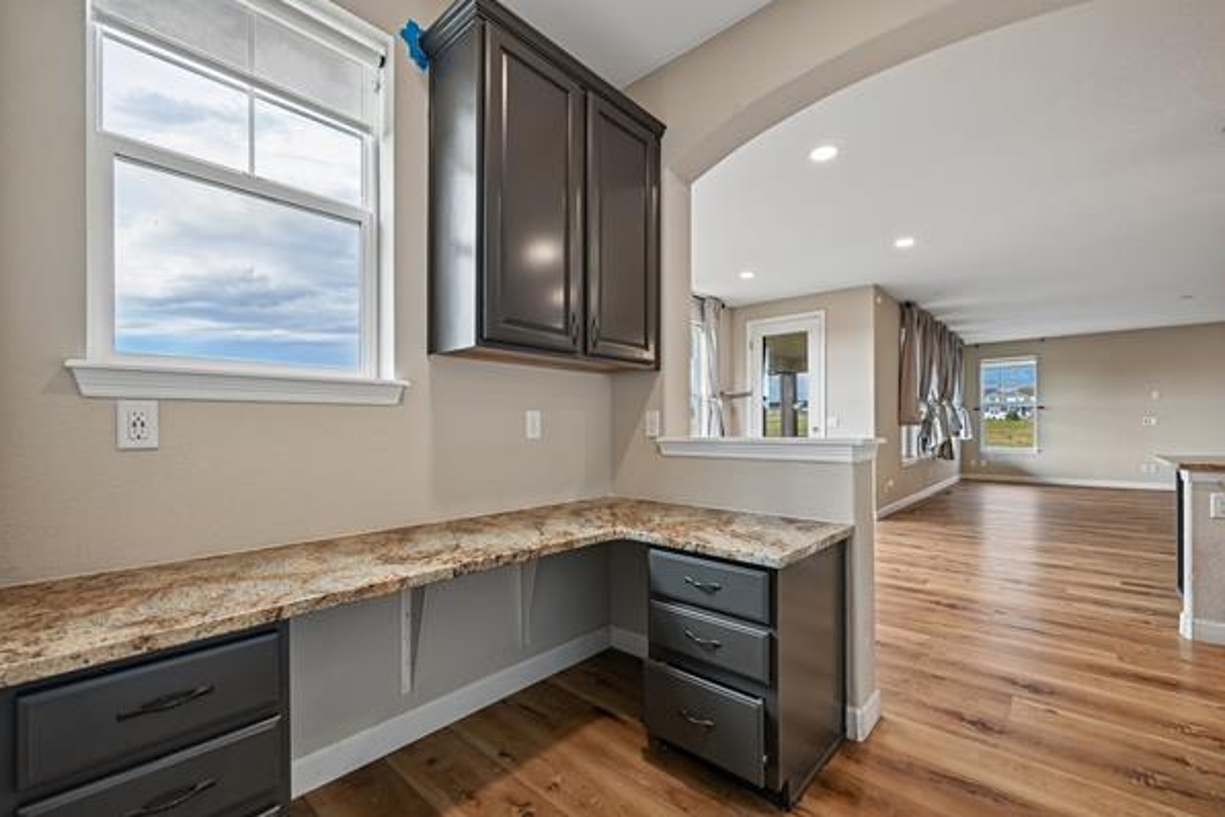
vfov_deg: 77.3
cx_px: 618
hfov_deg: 100.4
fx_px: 510
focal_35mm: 15
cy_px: 421
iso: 125
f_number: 9
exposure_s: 1/15
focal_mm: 14
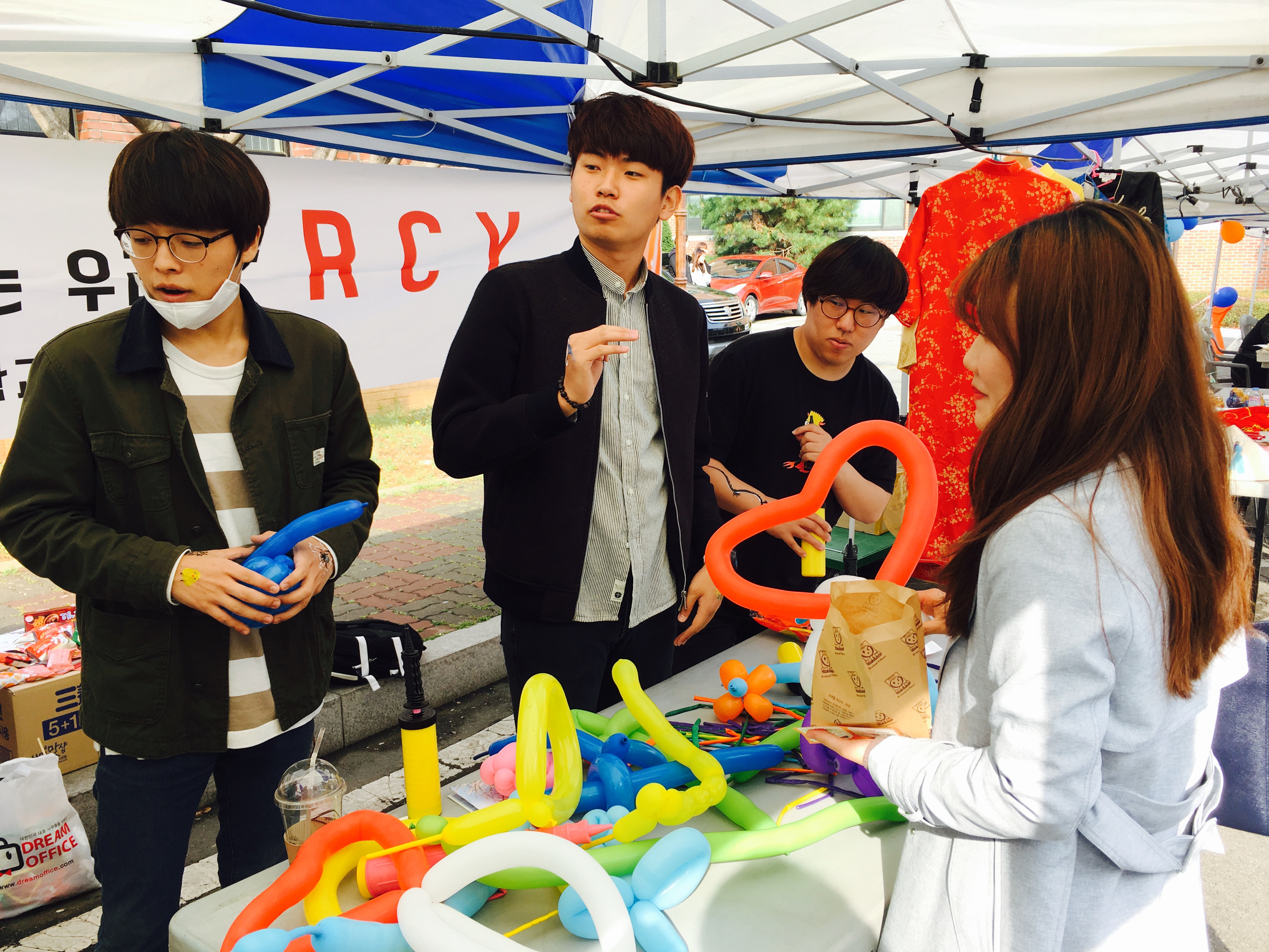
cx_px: 634
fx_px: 1063
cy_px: 476
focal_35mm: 29
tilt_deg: -13.2
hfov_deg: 61.7
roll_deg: +0.8
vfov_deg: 48.2
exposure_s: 1/222
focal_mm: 4.15
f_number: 2.2
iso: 25
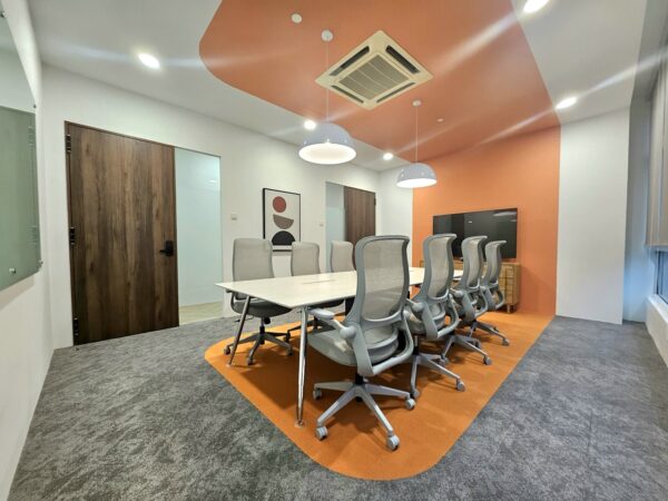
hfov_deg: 106.2
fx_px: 251
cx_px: 334
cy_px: 250
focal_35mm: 13
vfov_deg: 89.9
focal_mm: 1.7
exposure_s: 1/50.3
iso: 125
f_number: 2.2
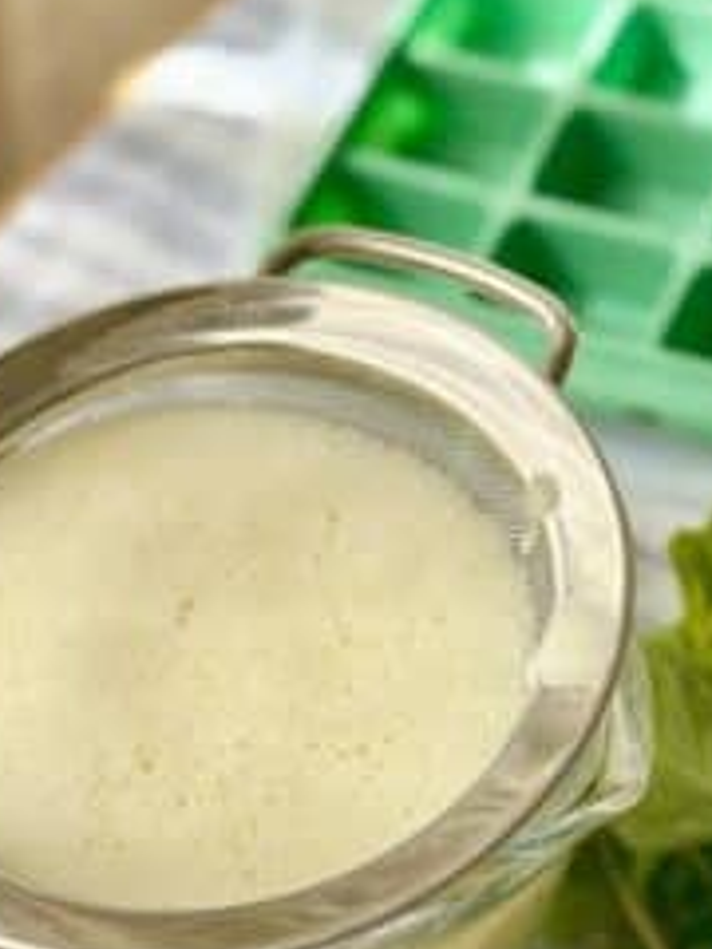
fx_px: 2742
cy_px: 625
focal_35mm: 100
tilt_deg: -54.4
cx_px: 492
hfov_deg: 14.8
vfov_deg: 19.6
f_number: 1.78
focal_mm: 6.86
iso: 100
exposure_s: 1/2070
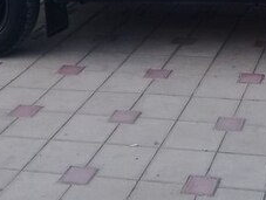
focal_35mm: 90
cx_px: 229
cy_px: -53
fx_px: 693
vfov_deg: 15.7
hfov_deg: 21.4
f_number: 2.2
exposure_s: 1/456
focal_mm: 3.3
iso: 50
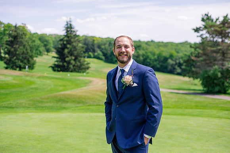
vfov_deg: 27.0
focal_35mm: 50
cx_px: 115
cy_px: 76
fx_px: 320
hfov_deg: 39.6
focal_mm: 50
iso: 250
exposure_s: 1/4000
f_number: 2.8
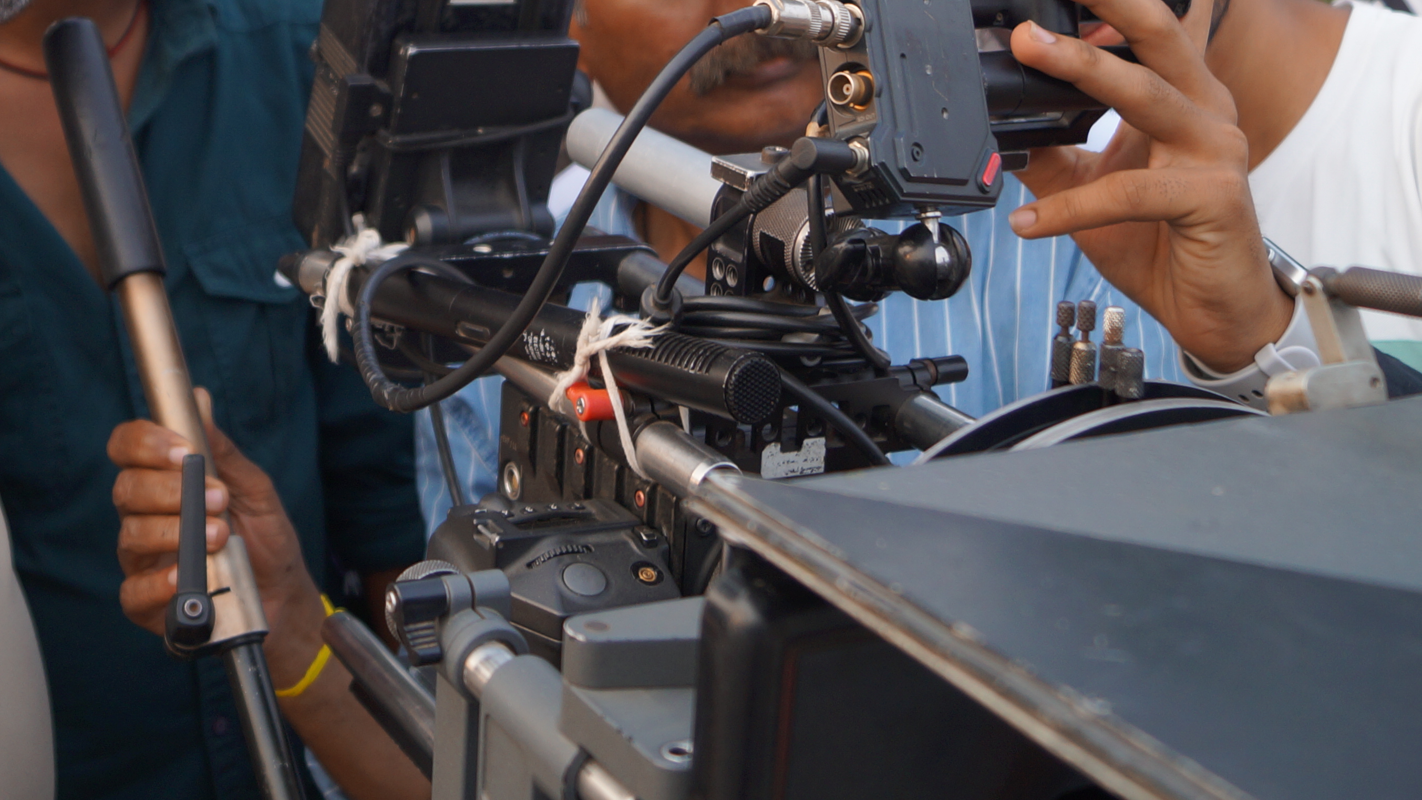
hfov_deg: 35.9
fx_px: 2149
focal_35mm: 57
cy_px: -24
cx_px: 376
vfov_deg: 20.3
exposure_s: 1/160
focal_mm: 18
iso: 160
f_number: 4
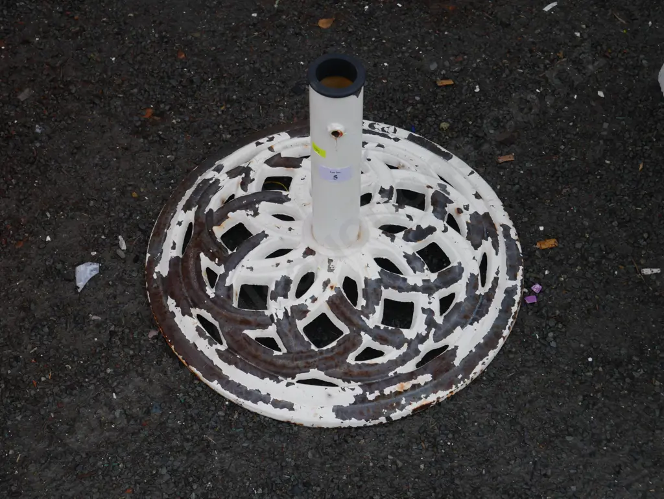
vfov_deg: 25.3
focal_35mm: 58
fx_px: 1113
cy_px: 250
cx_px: 332
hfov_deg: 33.2
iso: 200
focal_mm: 29
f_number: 6.3
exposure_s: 1/125
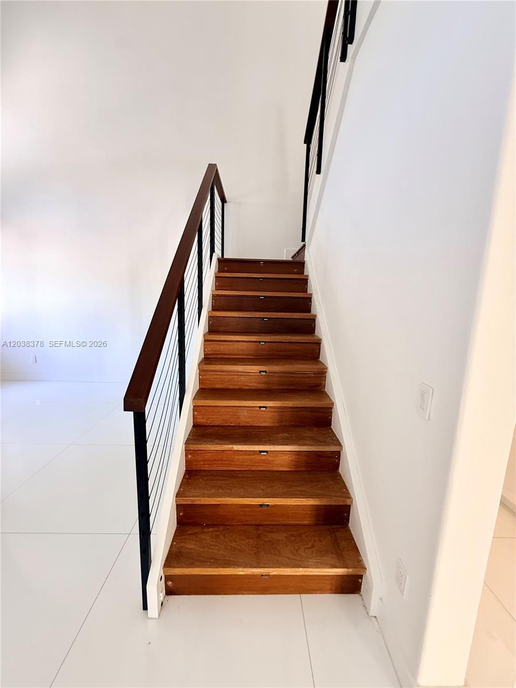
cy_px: 344
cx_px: 258
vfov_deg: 102.1
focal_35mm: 14
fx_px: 278
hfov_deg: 85.7
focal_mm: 2.22
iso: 200
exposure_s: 1/99
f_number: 2.2
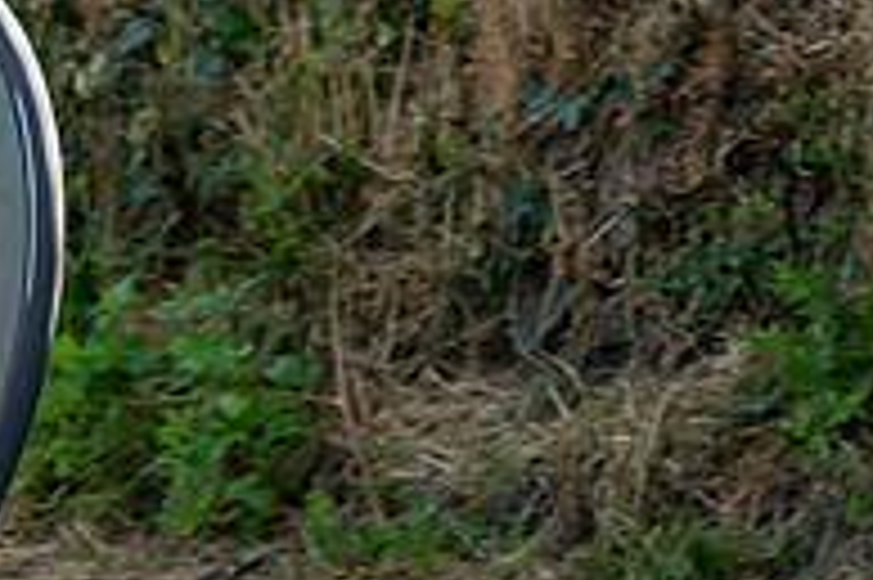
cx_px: 91
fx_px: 13738
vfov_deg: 2.4
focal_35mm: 567
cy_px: -43
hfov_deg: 3.6
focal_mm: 100
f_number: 4
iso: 640
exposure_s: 1/1000
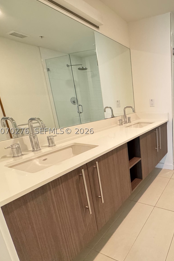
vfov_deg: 84.0
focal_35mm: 20
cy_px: 131
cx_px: 162
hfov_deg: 52.9
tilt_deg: -13.6
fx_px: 145
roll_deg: +2.2
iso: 1000
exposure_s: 1/60
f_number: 2.2
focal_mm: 2.22
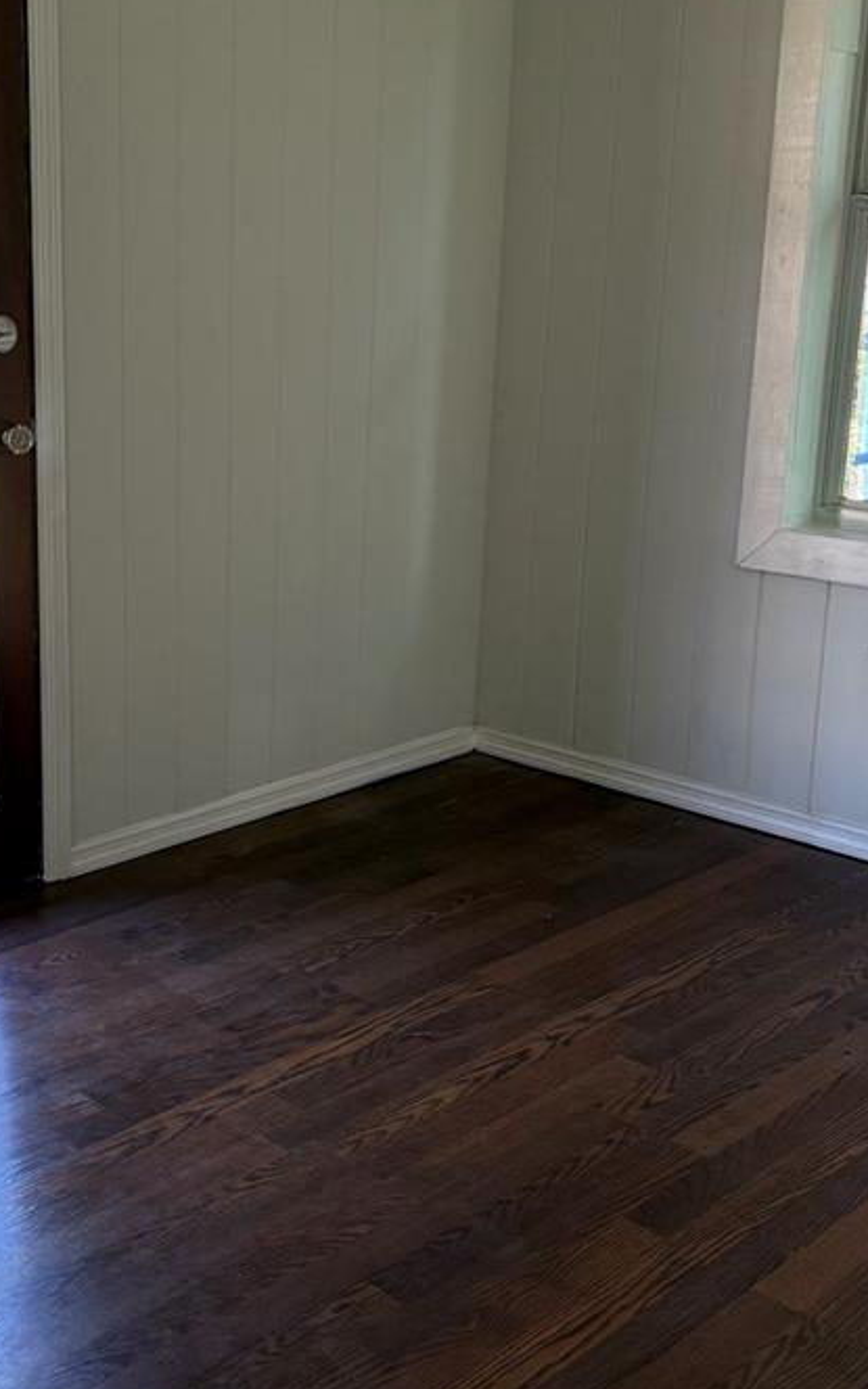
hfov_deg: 27.1
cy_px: 661
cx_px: 109
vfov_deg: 43.5
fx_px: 1741
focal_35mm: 46
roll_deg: -0.2
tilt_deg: -14.5
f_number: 1.78
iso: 200
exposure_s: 1/152
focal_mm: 6.76
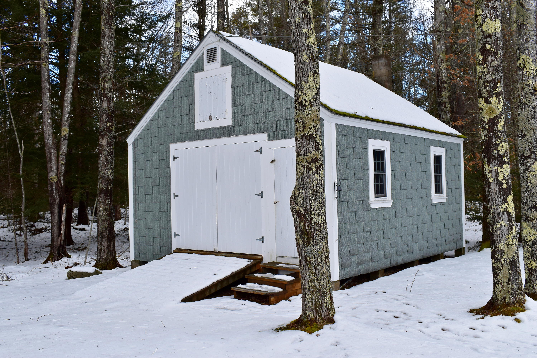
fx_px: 537
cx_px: 268
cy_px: 179
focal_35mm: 36
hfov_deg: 53.1
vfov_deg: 36.9
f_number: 10
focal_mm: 24
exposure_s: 1/320
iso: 400
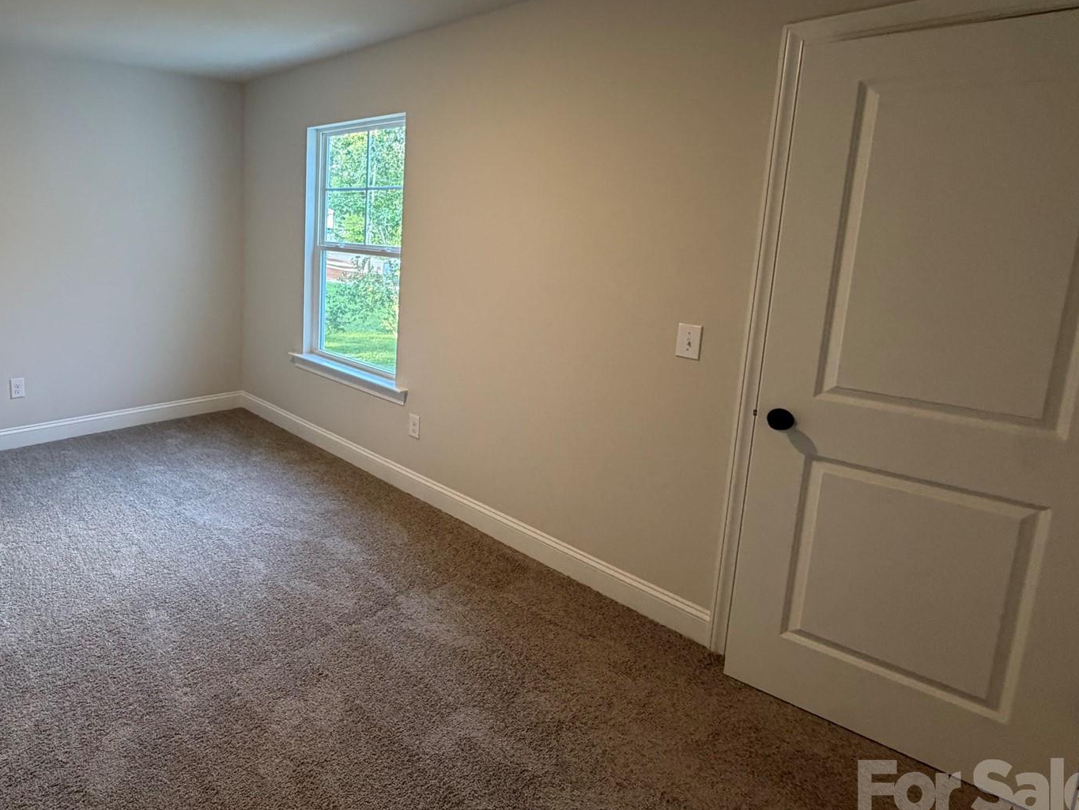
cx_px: 300
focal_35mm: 21
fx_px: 655
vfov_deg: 62.6
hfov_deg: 74.6
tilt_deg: -9.9
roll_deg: -0.9
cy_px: 308
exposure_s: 1/60
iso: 320
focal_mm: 2.22
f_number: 2.2
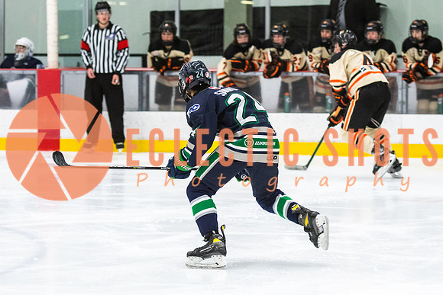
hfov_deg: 11.3
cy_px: 109
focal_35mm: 182
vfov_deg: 7.5
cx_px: 258
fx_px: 2243
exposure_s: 1/640
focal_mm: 92
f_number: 2.8
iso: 1800
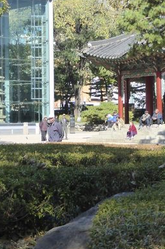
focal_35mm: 106
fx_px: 730
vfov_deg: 19.2
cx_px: 75
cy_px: 88
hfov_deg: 12.9
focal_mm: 8.4
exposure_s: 1/320
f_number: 4
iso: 160
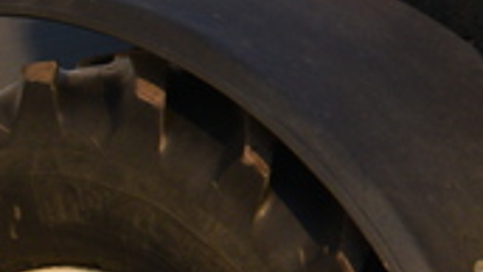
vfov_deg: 5.2
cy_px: -28
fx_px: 2999
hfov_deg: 8.3
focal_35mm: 234
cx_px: 1213
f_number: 6.3
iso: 200
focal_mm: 20
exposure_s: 1/320
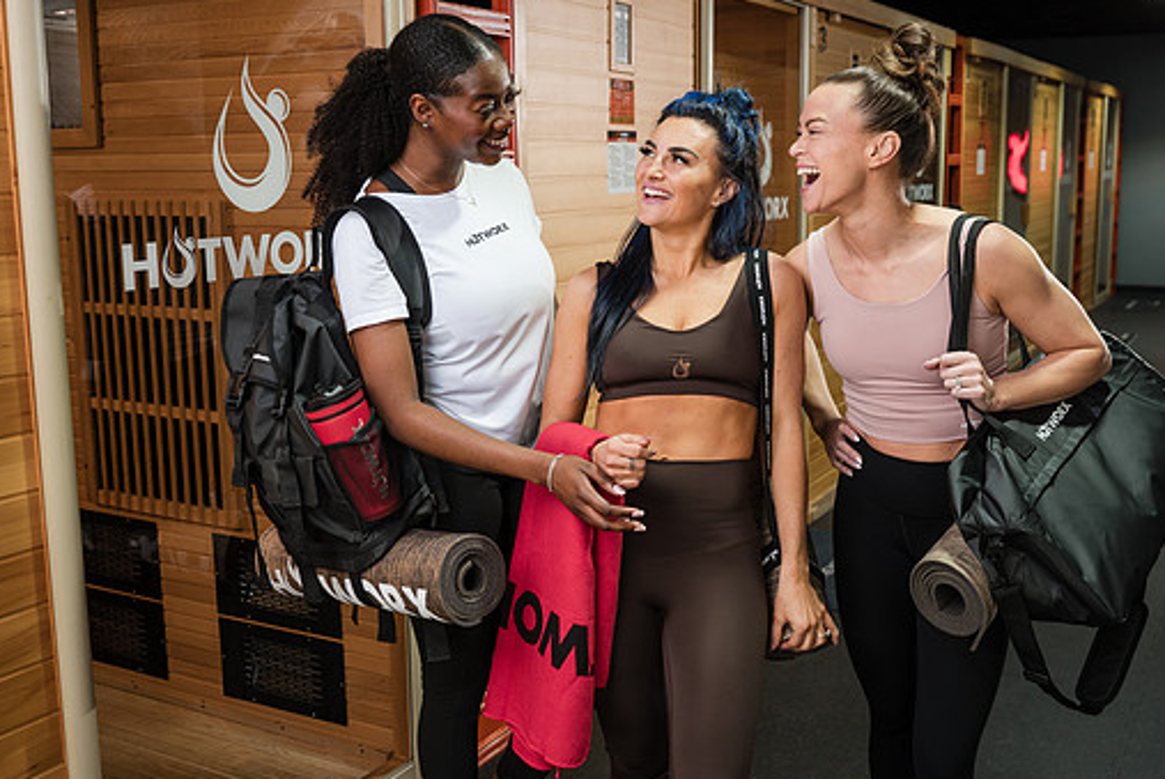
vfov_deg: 33.5
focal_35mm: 40
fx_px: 1296
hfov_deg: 48.4
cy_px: 373
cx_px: 595
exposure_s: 1/125
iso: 400
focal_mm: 35
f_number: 4
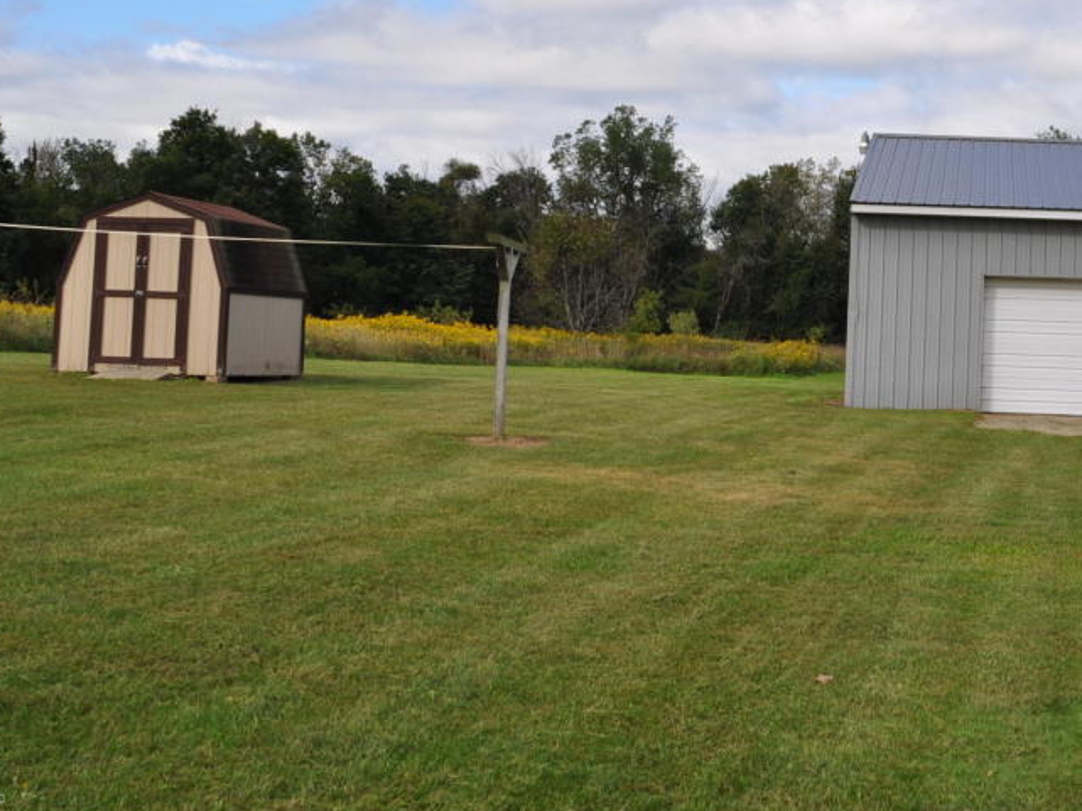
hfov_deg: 35.4
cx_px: 896
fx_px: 1624
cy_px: 193
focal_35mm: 52
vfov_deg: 27.6
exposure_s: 1/320
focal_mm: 20
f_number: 9
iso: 200
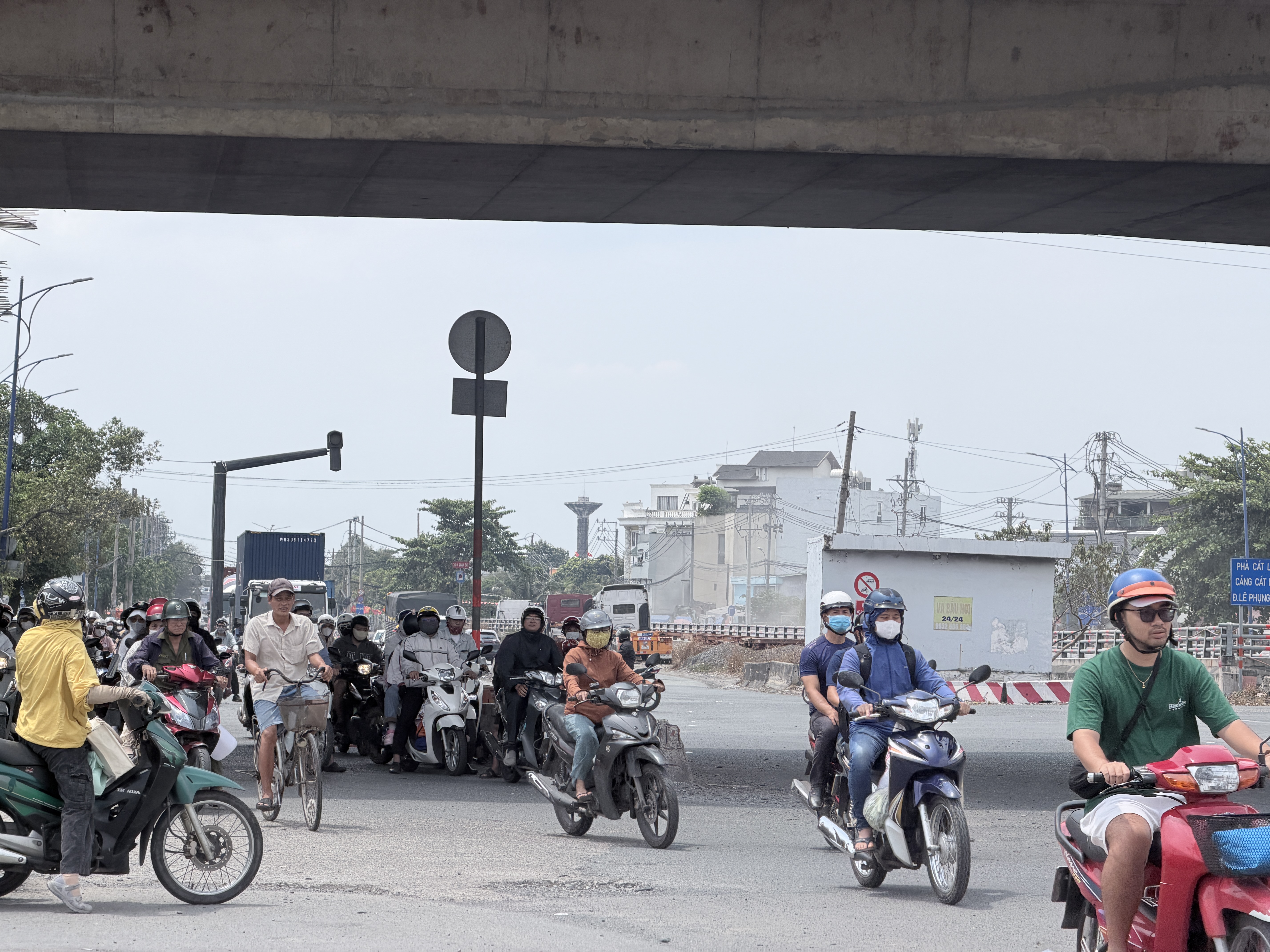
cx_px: 635
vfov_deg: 14.8
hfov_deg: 19.6
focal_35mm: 100
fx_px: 3669
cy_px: 476
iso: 20
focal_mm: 16.89
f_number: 2.8
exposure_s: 1/789
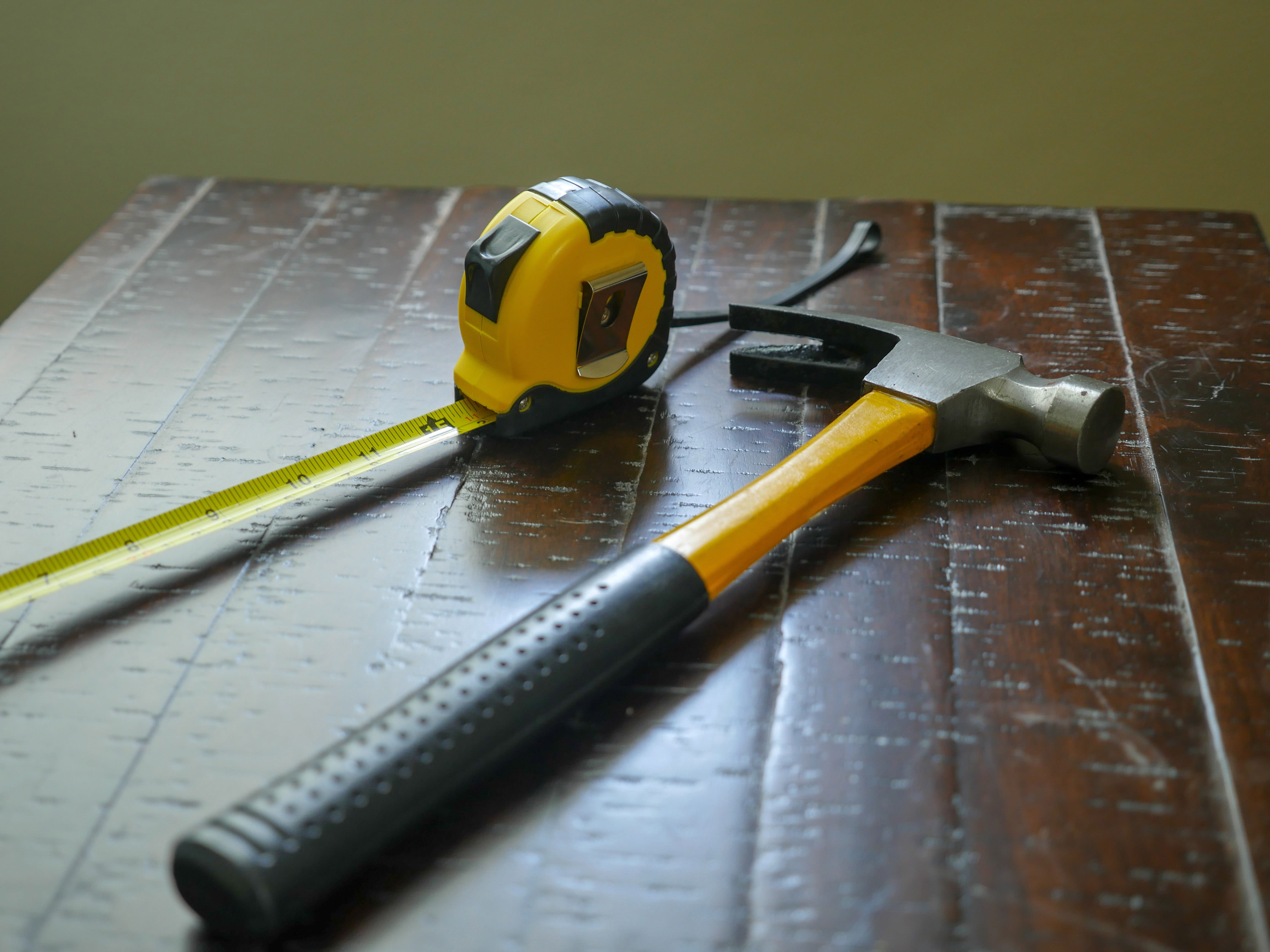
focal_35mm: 52
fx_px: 1908
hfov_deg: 36.8
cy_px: 476
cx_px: 635
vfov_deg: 28.0
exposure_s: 1/10
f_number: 2.8
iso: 200
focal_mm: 26
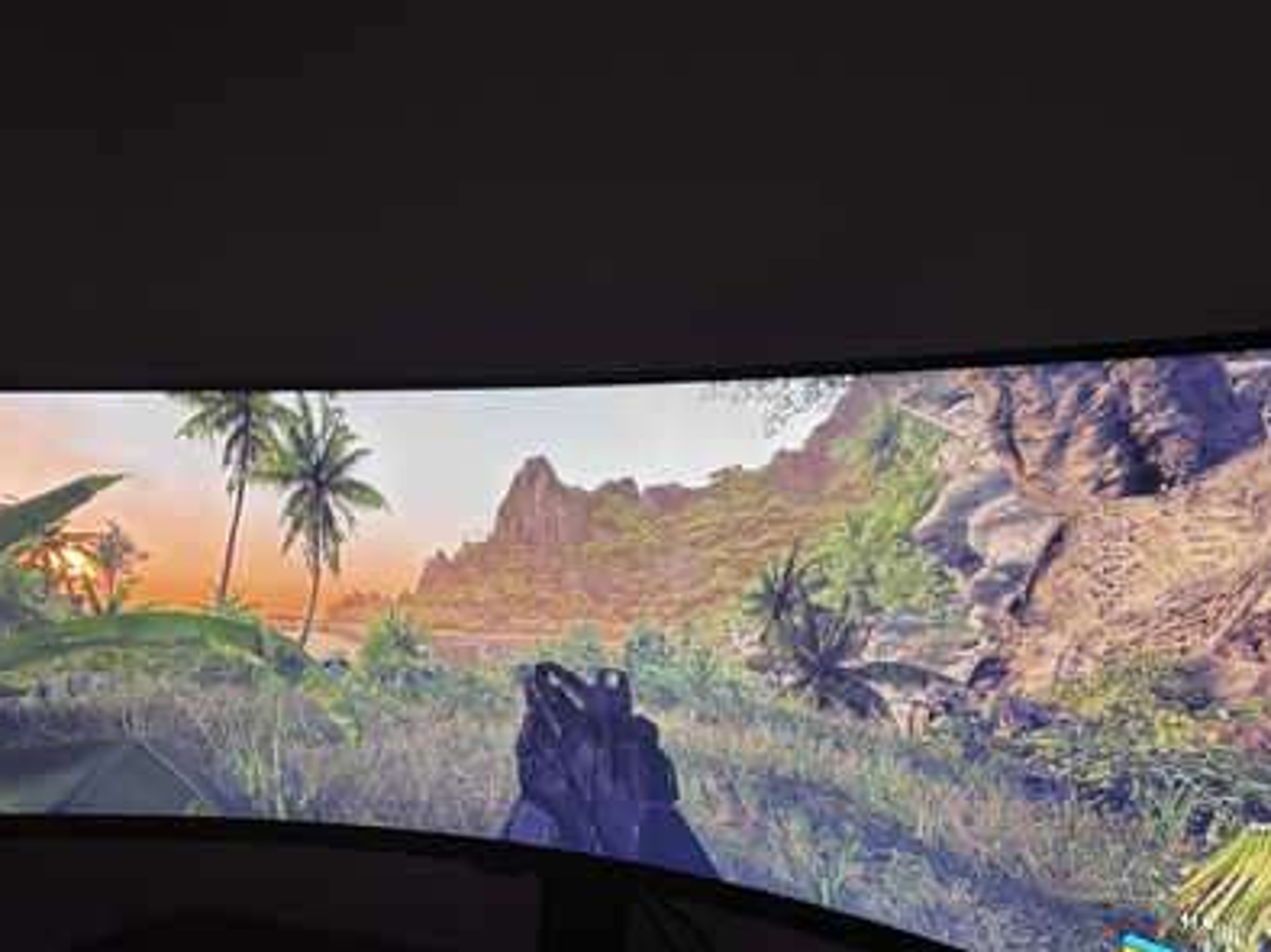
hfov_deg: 44.7
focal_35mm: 42
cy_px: 744
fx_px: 1541
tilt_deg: -9.4
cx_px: 529
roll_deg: -0.9
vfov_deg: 33.4
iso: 320
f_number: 1.6
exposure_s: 1/60
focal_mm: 5.96
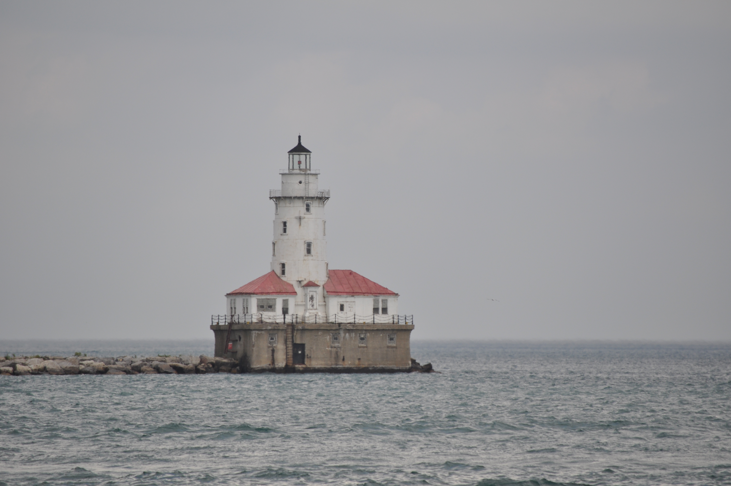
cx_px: 366
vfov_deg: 4.6
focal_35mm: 300
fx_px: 6084
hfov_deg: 6.9
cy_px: 243
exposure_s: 1/640
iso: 200
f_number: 6.3
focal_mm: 200
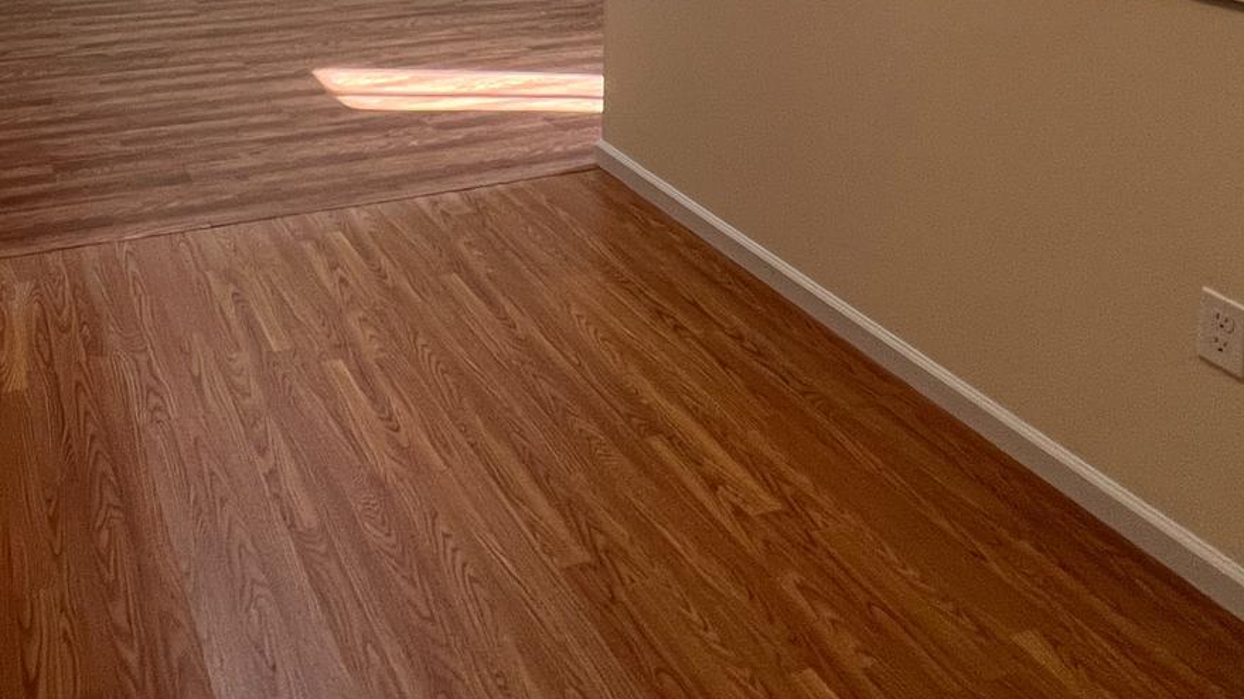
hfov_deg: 56.7
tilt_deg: -6.3
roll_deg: -0.2
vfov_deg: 28.9
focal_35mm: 33
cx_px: 317
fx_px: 1088
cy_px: -215
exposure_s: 1/120
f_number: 1.8
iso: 160
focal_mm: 1.57
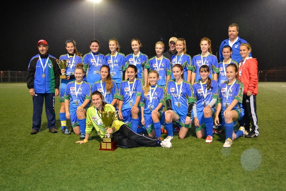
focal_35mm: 36
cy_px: 96
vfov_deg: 36.9
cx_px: 143
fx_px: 286
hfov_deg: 53.1
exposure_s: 1/60
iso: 1600
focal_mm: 24
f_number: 4
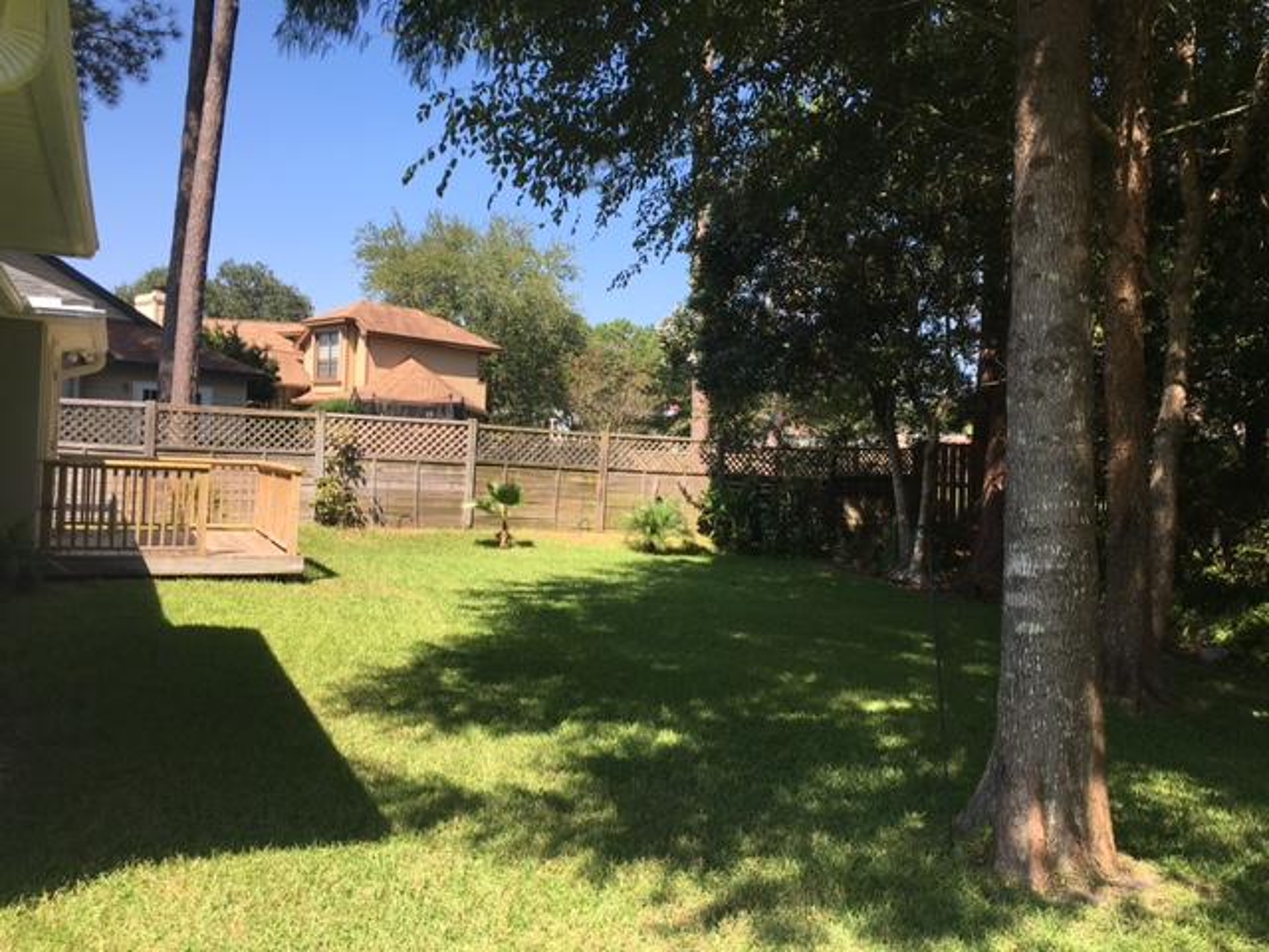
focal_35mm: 29
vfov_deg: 48.2
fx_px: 1063
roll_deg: -2.1
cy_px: 476
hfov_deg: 61.7
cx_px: 634
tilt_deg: -0.1
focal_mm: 4.15
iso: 25
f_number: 2.2
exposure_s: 1/705
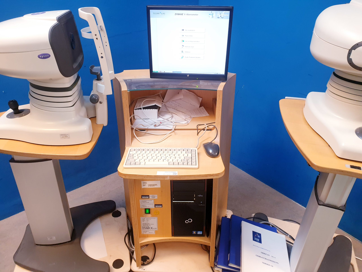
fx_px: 272
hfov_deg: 67.3
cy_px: 136
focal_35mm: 26
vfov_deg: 53.1
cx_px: 181
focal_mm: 4.3
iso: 160
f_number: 2.4
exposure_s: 1/50
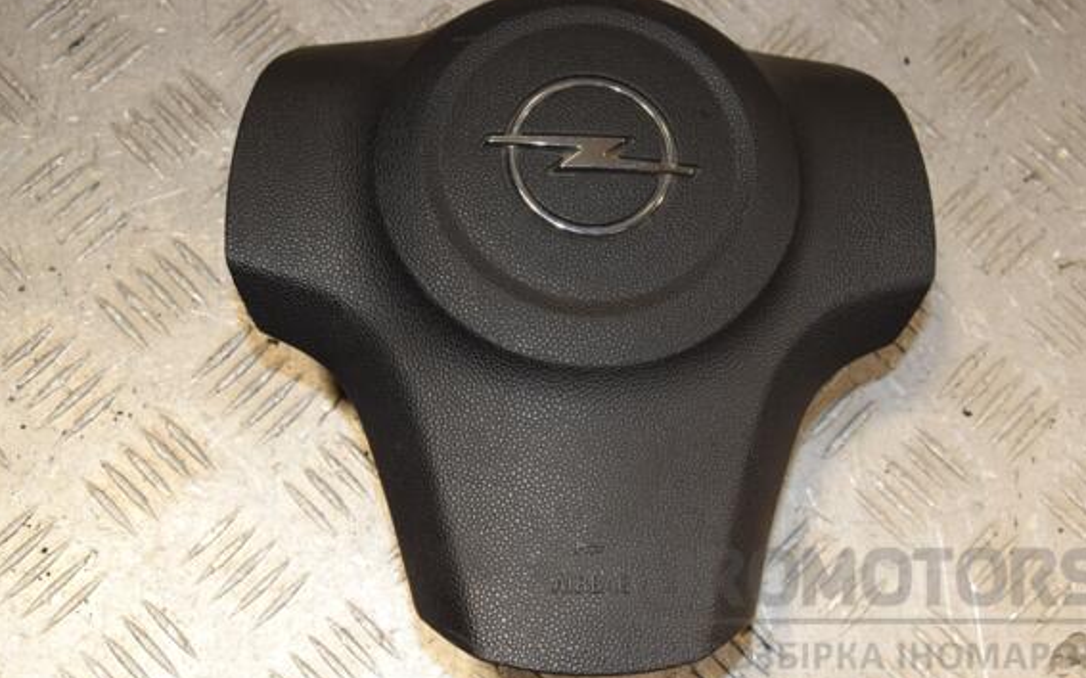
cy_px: 322
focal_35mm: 55
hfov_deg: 36.9
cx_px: 567
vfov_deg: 23.5
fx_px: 1627
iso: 800
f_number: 9
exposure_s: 1/200
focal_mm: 34
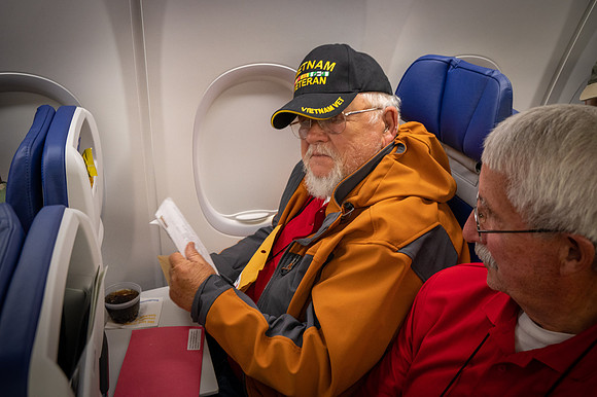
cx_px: 298
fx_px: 555
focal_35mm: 34
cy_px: 198
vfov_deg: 39.4
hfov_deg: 56.5
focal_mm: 33.5
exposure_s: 1/60
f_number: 6.3
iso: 4500
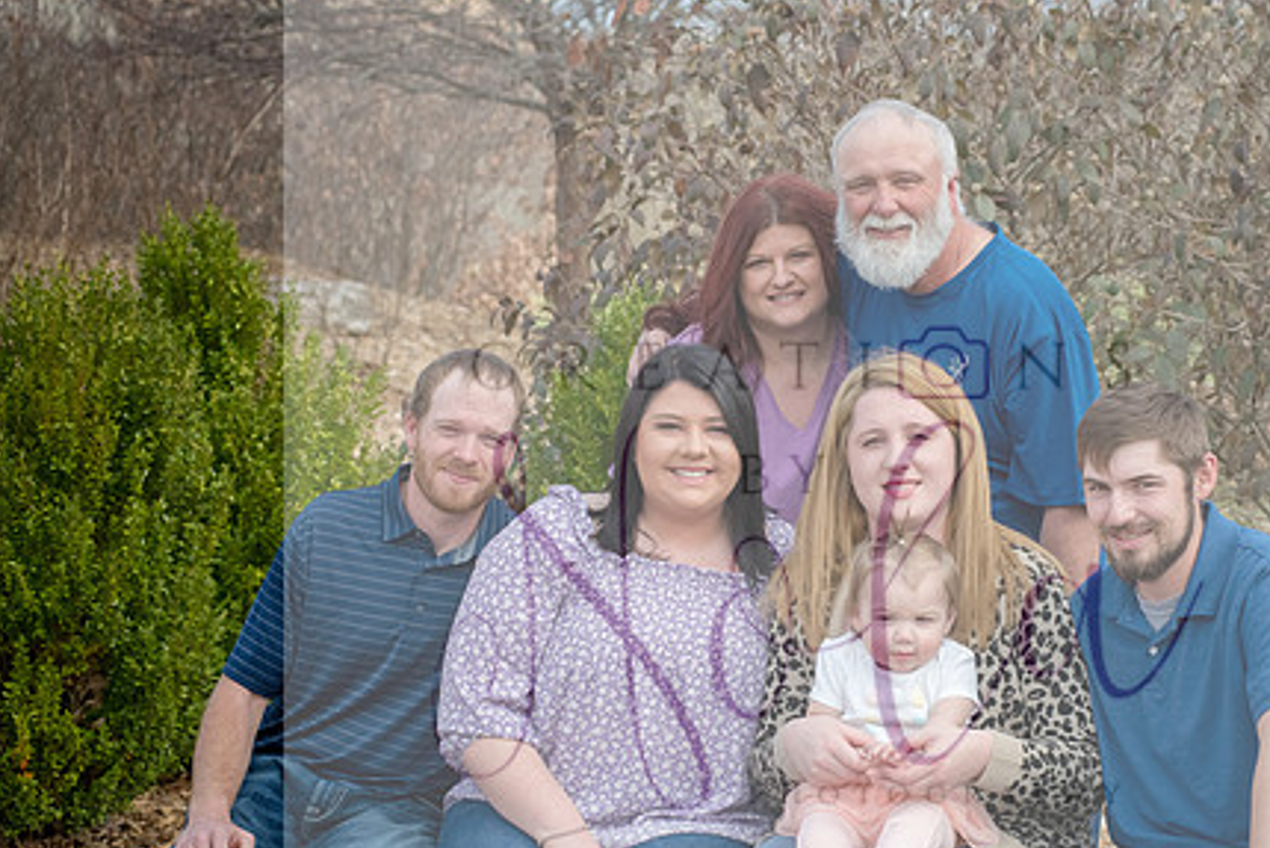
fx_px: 3811
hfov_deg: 18.9
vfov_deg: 12.7
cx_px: 818
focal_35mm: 108
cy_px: 533
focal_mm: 80
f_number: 8
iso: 400
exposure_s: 1/500
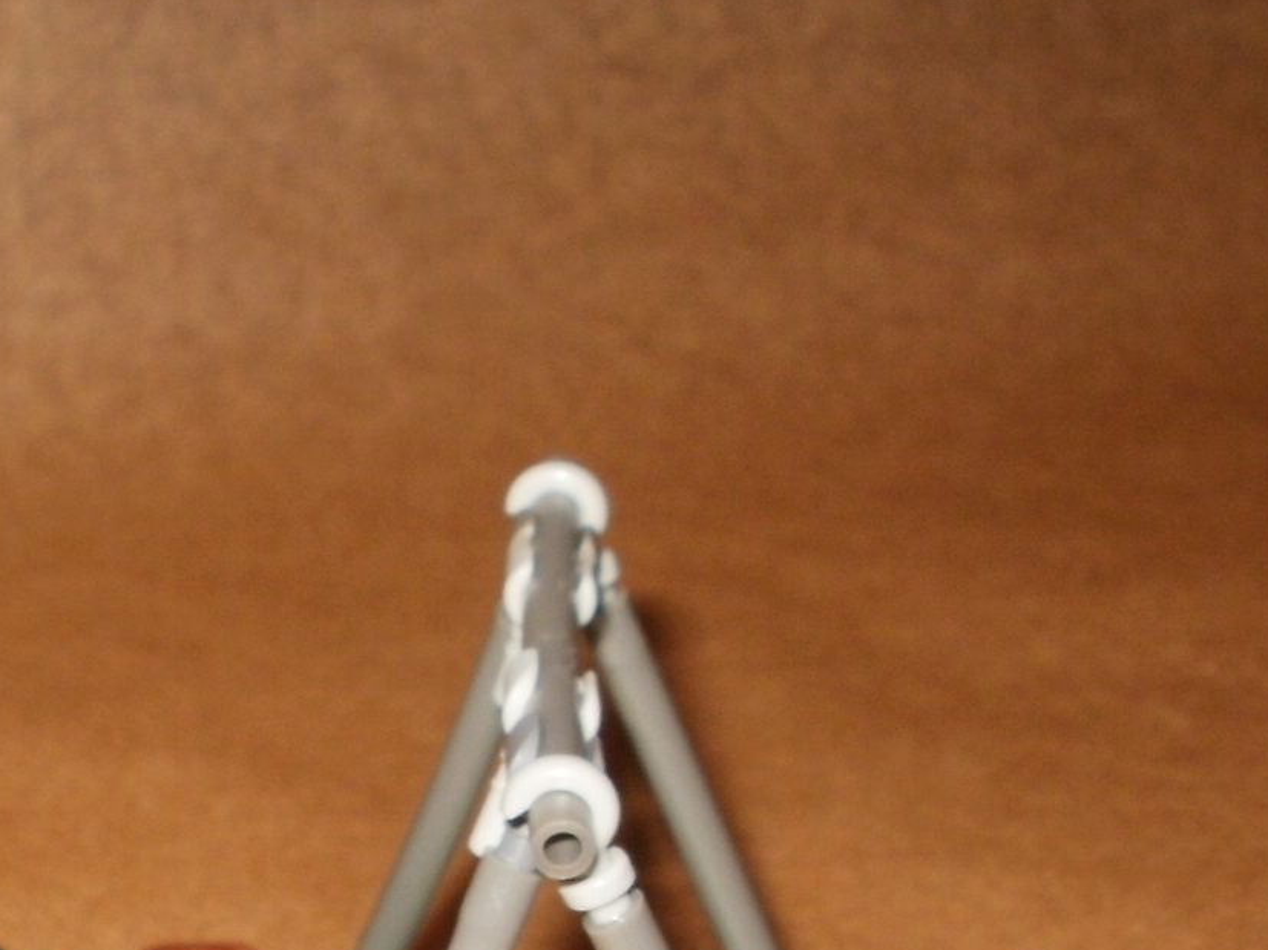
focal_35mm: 109
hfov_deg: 17.6
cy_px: 1120
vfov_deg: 13.2
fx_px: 3992
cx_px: -12
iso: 125
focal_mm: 7.7
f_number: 4
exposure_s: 1/30
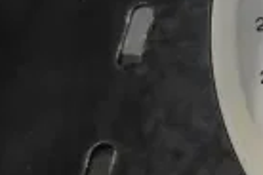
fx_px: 1161
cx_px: 560
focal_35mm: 159
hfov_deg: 11.4
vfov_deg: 8.6
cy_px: 47
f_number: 8
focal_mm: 24
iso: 6400
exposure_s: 1/250
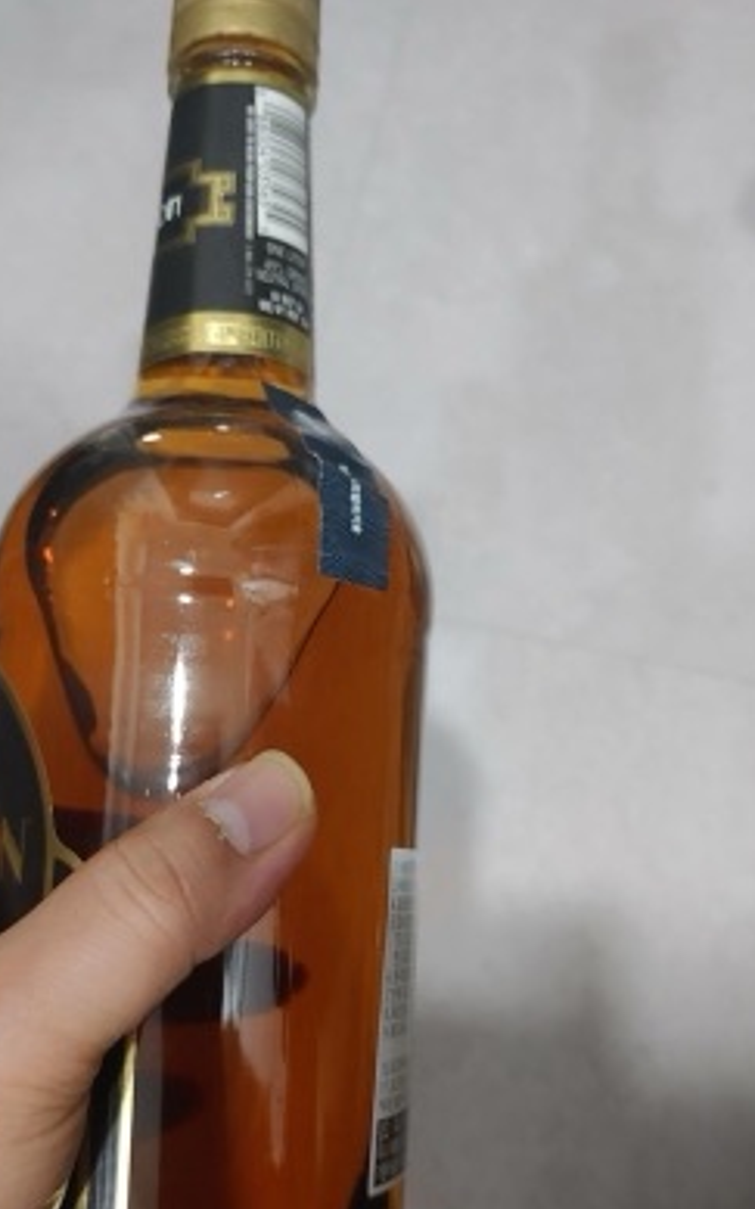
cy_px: 690
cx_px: 314
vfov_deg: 56.5
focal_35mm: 34
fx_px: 1120
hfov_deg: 37.2
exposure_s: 1/40
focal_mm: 4.36
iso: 200
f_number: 1.8
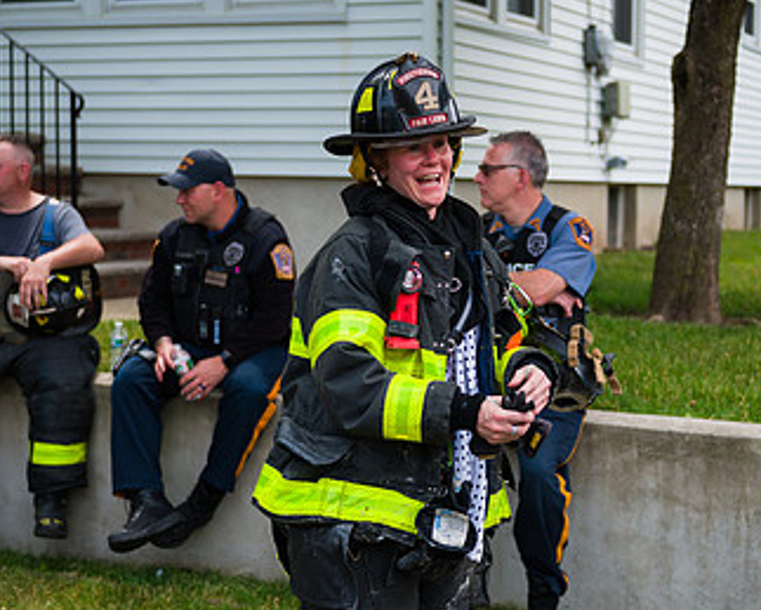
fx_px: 1668
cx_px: 436
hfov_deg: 25.7
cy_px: 332
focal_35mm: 74
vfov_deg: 20.7
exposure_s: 1/1600
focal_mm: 44
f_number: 3.2
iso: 200
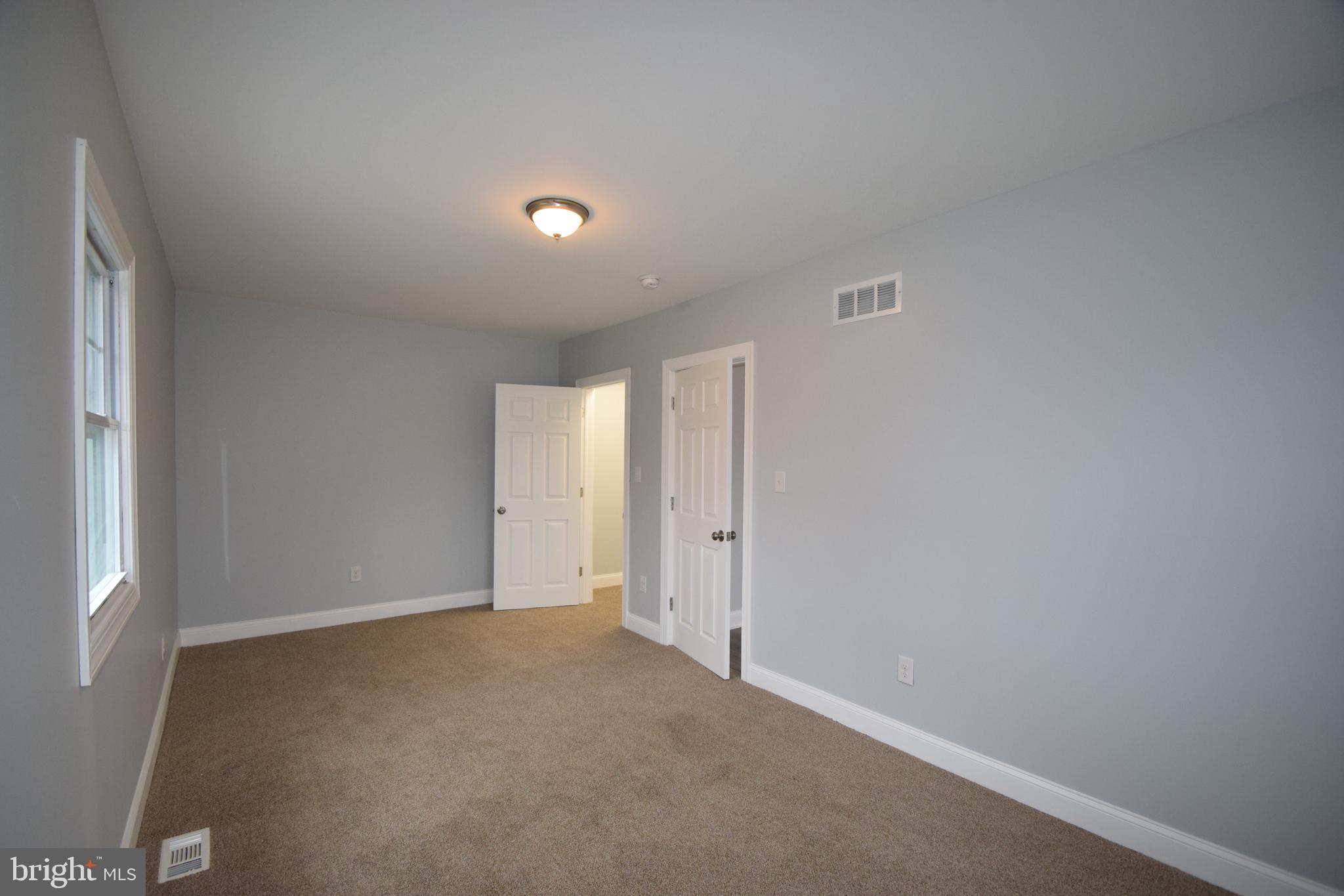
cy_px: 448
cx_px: 672
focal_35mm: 15
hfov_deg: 100.4
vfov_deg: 77.3
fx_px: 560
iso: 800
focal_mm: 10
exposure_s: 1/100
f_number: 5.6
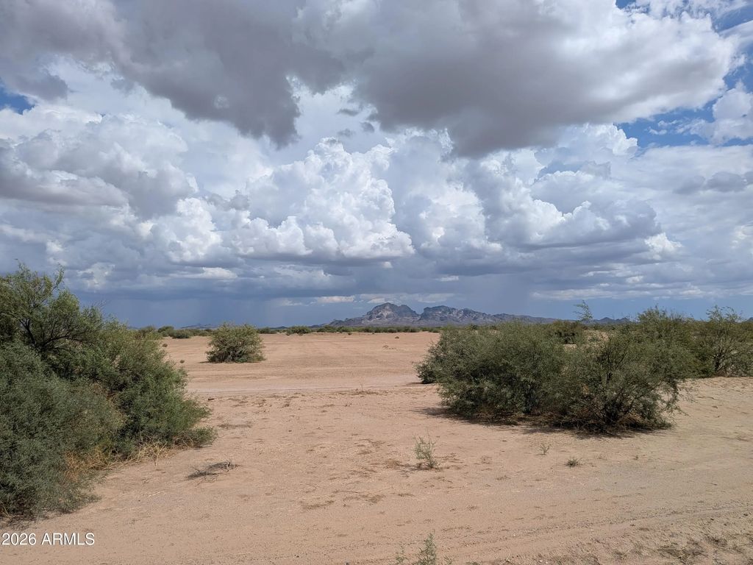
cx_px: 376
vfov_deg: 56.8
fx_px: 522
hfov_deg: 71.6
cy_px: 282
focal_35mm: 24
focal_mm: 4.53
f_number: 1.7
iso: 30
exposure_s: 1/3906
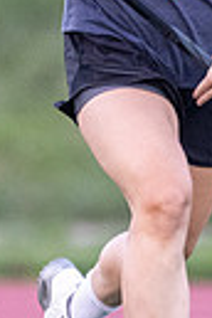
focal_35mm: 3172
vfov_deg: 0.7
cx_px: 91
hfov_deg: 0.4
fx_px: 28017
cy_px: 76
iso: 2500
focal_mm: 400
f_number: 2.8
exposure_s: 1/1250
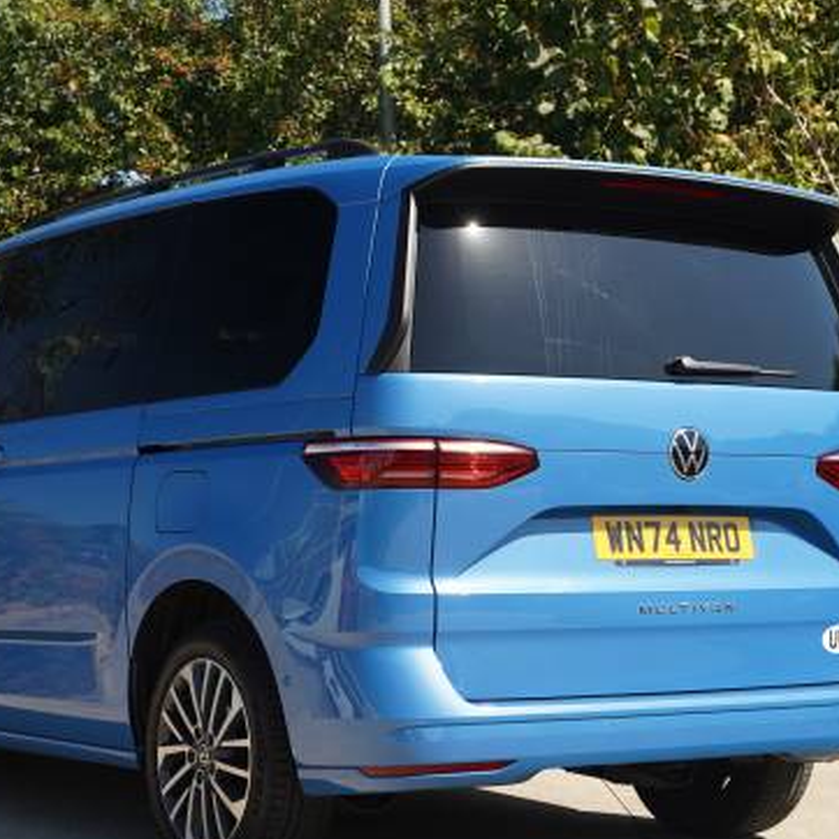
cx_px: 415
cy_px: 477
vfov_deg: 21.9
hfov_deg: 21.9
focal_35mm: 79
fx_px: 2168
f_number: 4.5
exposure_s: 1/200
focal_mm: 52.7
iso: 100
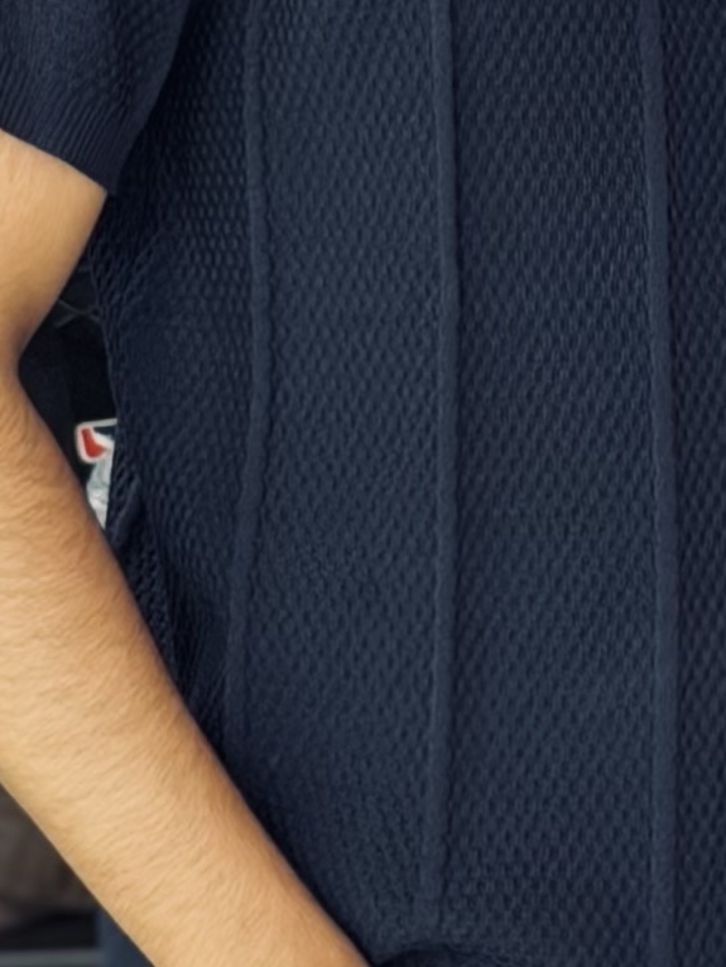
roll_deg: +2.1
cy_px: -33
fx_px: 4025
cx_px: 649
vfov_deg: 13.5
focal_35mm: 144
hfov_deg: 10.3
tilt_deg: -6.4
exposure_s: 1/50
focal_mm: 6.76
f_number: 1.78
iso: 125
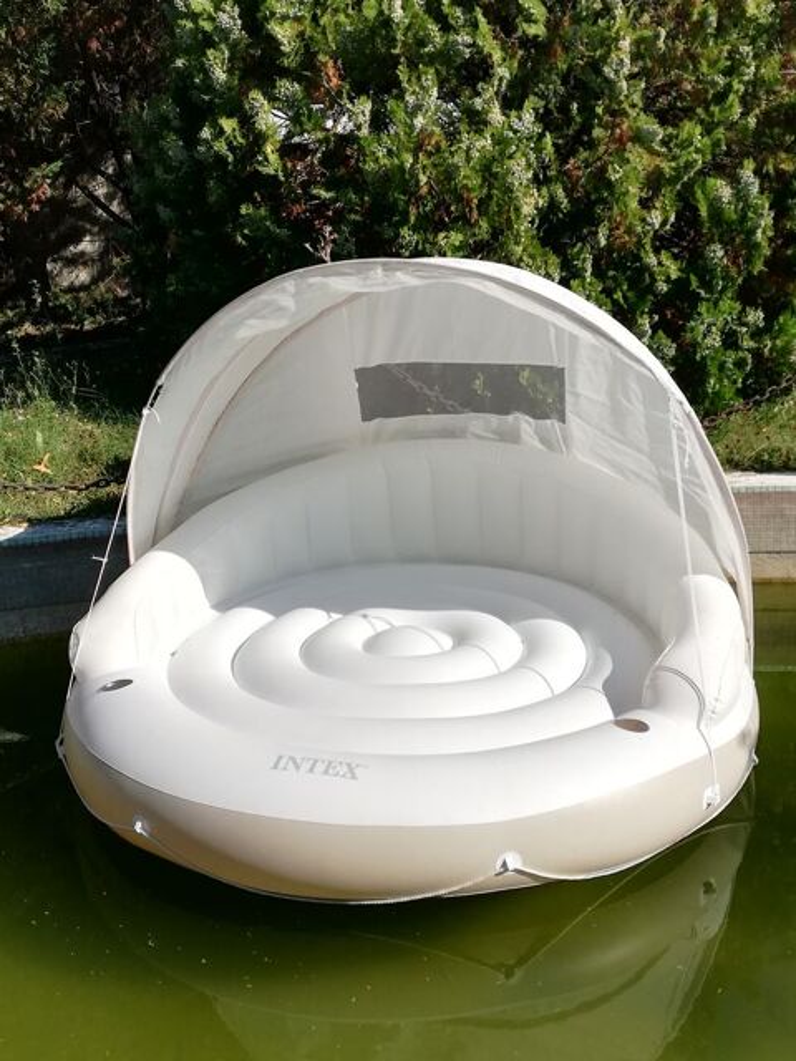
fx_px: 1257
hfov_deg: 35.1
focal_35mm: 41
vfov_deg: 45.8
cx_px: 398
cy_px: 530
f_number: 2.2
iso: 50
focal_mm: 3.81
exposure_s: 1/1802
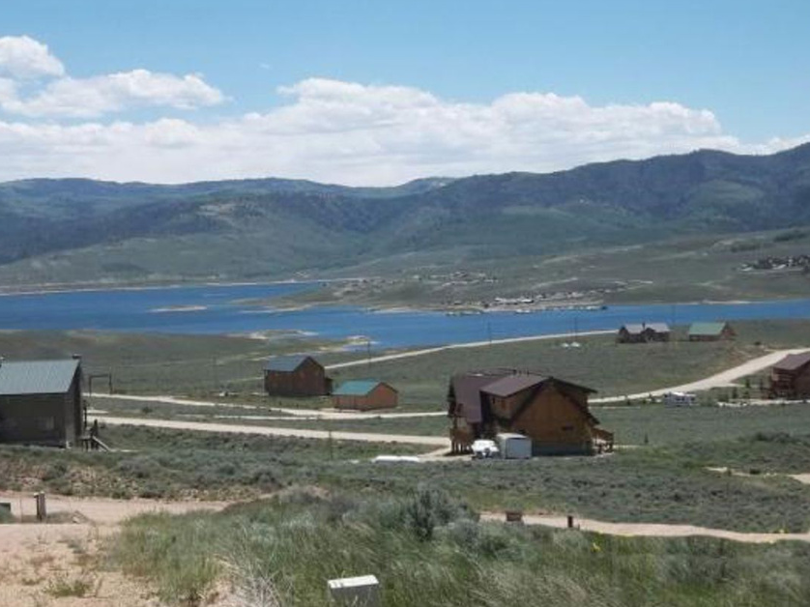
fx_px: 1801
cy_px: 255
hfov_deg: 25.3
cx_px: 343
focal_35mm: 77
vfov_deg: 19.1
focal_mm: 11.2
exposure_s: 1/125
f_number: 14.1
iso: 80
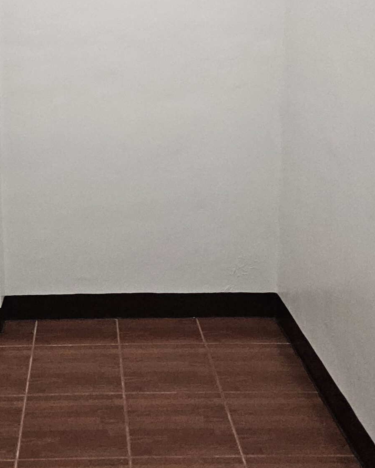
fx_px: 707
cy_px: 91
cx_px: 91
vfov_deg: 35.4
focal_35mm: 51
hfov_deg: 29.2
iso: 800
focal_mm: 6.3
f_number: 1.7
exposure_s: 1/120
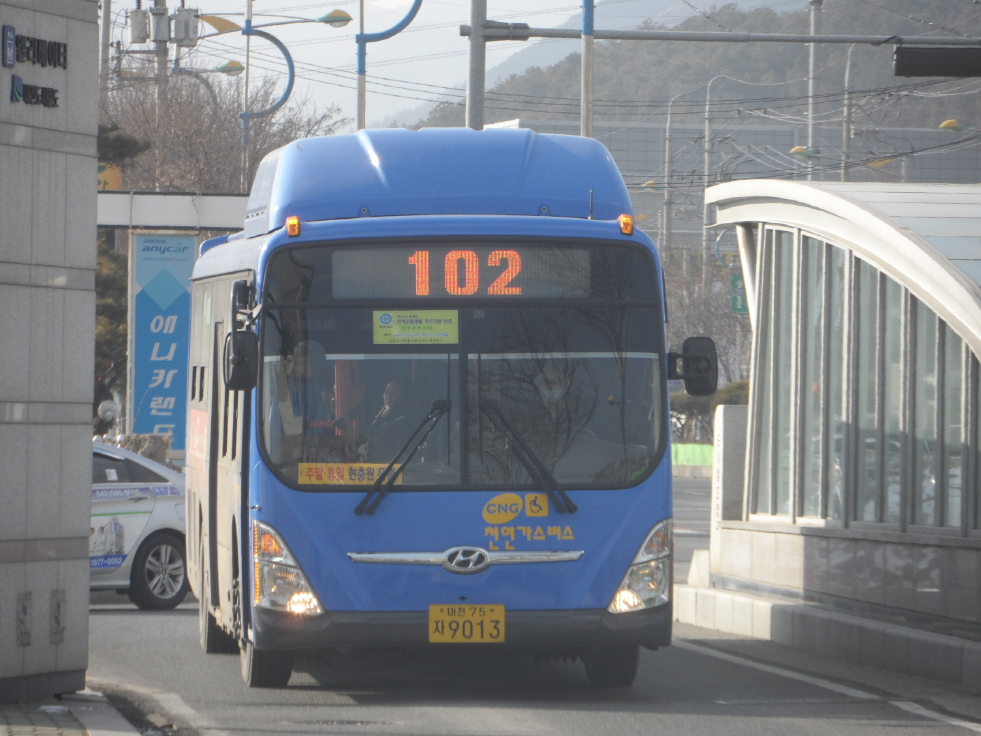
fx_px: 8672
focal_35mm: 306
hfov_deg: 6.5
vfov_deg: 4.9
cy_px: 368
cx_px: 490
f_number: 5.2
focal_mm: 49.7
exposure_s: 1/250
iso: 80
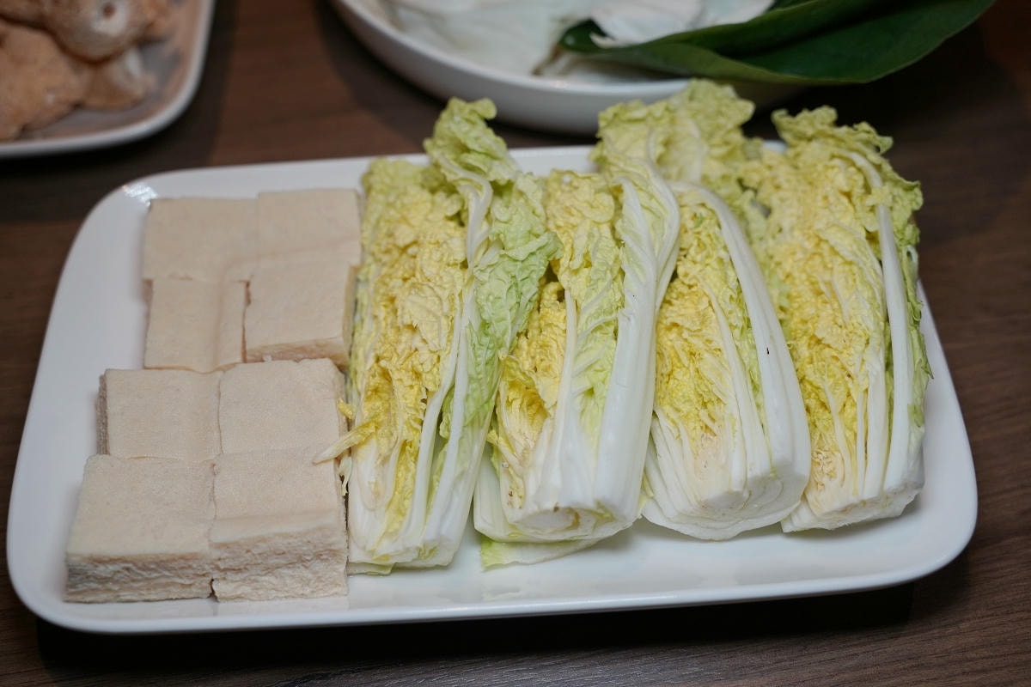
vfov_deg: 32.6
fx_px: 1174
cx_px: 516
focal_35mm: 41
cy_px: 344
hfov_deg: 47.4
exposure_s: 1/80
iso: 100
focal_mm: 41
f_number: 4.5
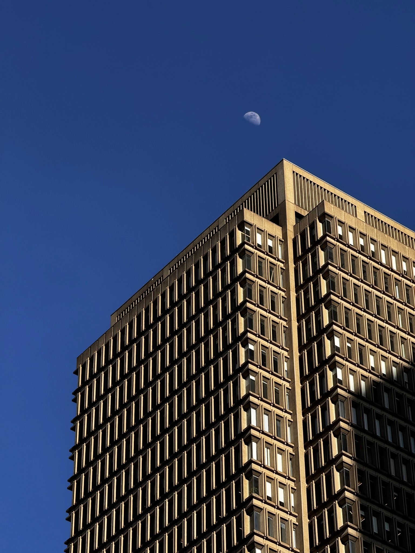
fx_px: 1918
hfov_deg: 12.3
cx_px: 208
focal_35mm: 120
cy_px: 276
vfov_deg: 16.4
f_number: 2.8
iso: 50
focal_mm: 15.66
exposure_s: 1/830
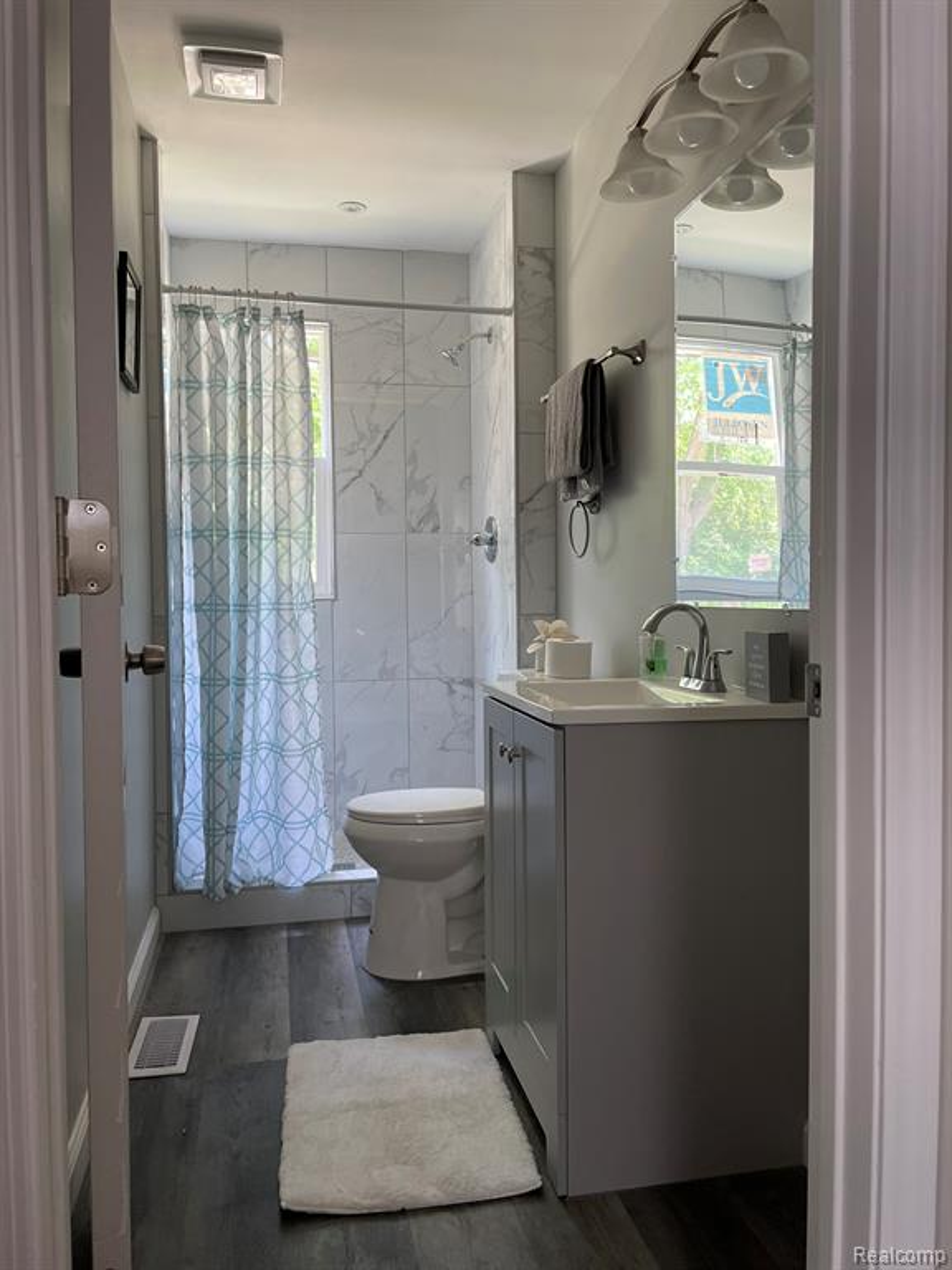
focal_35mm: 26
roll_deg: +0.8
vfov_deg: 67.3
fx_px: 953
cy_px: 635
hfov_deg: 53.1
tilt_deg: -1.2
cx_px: 476
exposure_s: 1/60
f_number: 1.6
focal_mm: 4.2
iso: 100
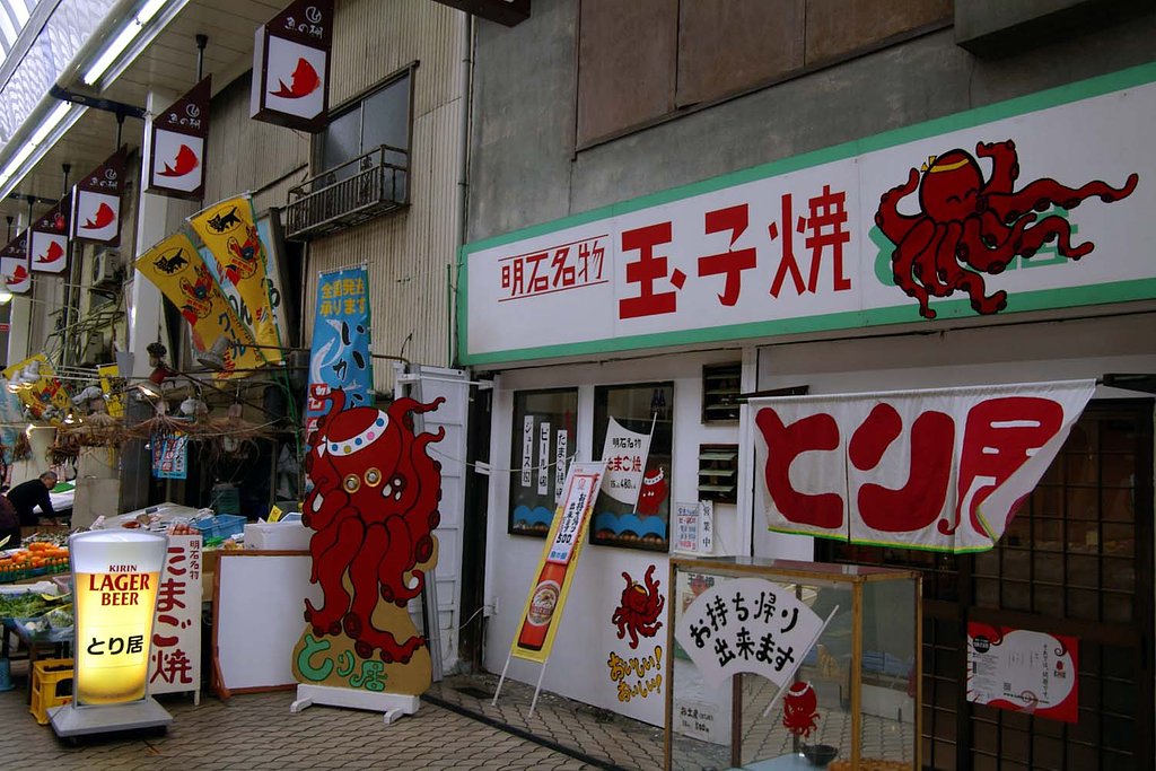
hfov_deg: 61.9
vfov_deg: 43.6
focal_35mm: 30
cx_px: 578
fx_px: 963
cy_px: 386
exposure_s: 1/60
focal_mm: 20
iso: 400
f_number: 5.6
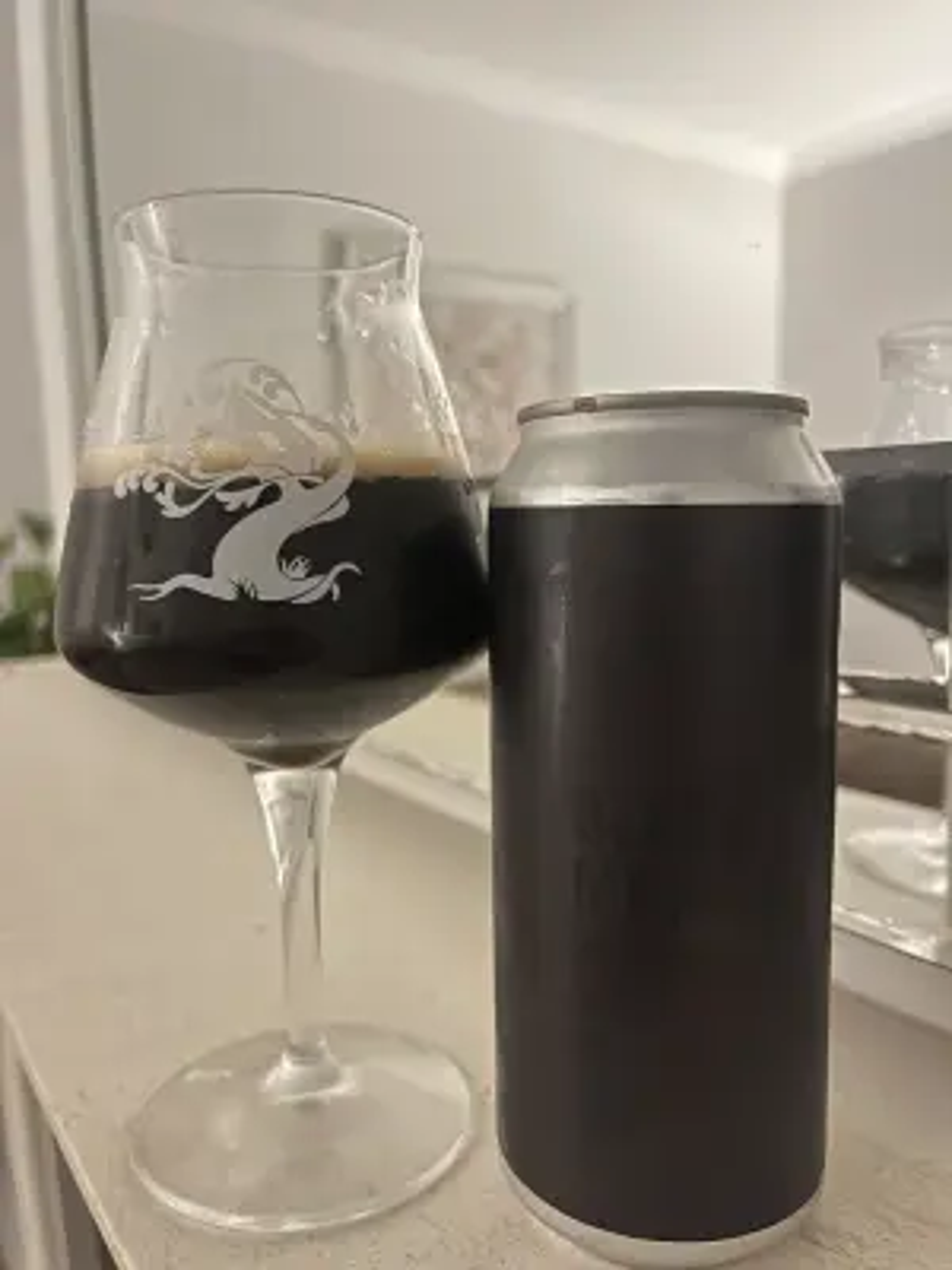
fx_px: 953
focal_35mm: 26
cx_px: 476
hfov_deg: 53.1
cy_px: 635
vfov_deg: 67.3
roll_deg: +2.0
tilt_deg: -8.2
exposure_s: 1/24
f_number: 1.6
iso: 1250
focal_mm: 5.1
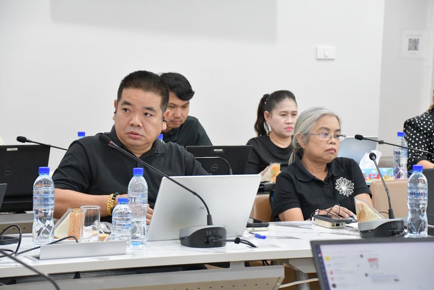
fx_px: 1350
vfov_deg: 12.2
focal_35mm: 112
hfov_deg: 18.3
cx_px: 217
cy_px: 145
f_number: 5
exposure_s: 1/125
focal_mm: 75
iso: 6400
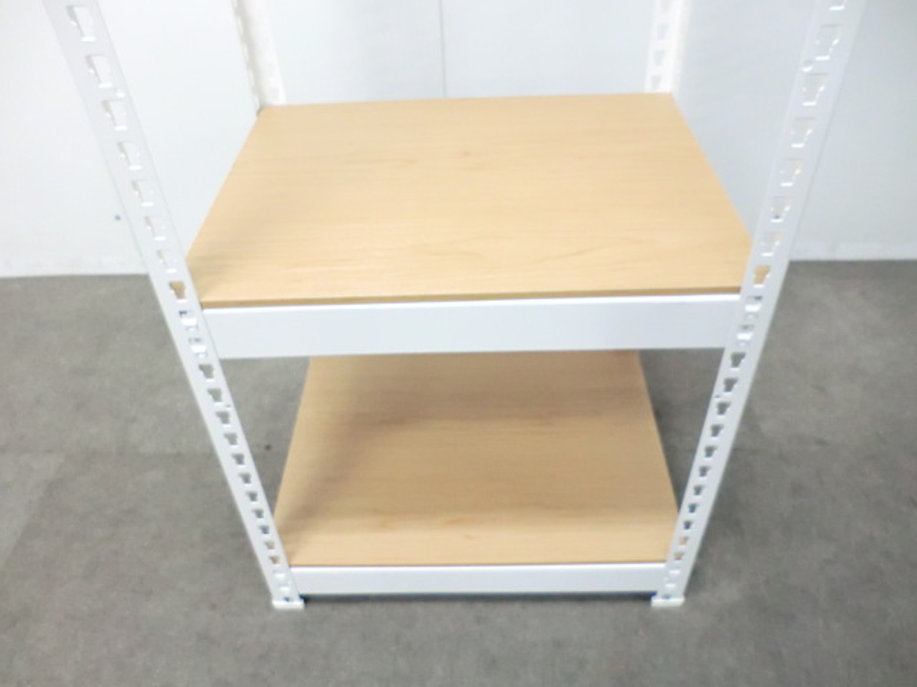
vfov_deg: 51.4
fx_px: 715
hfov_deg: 65.3
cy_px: 344
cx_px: 458
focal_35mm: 27
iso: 800
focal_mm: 4.9
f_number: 3.2
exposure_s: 1/40
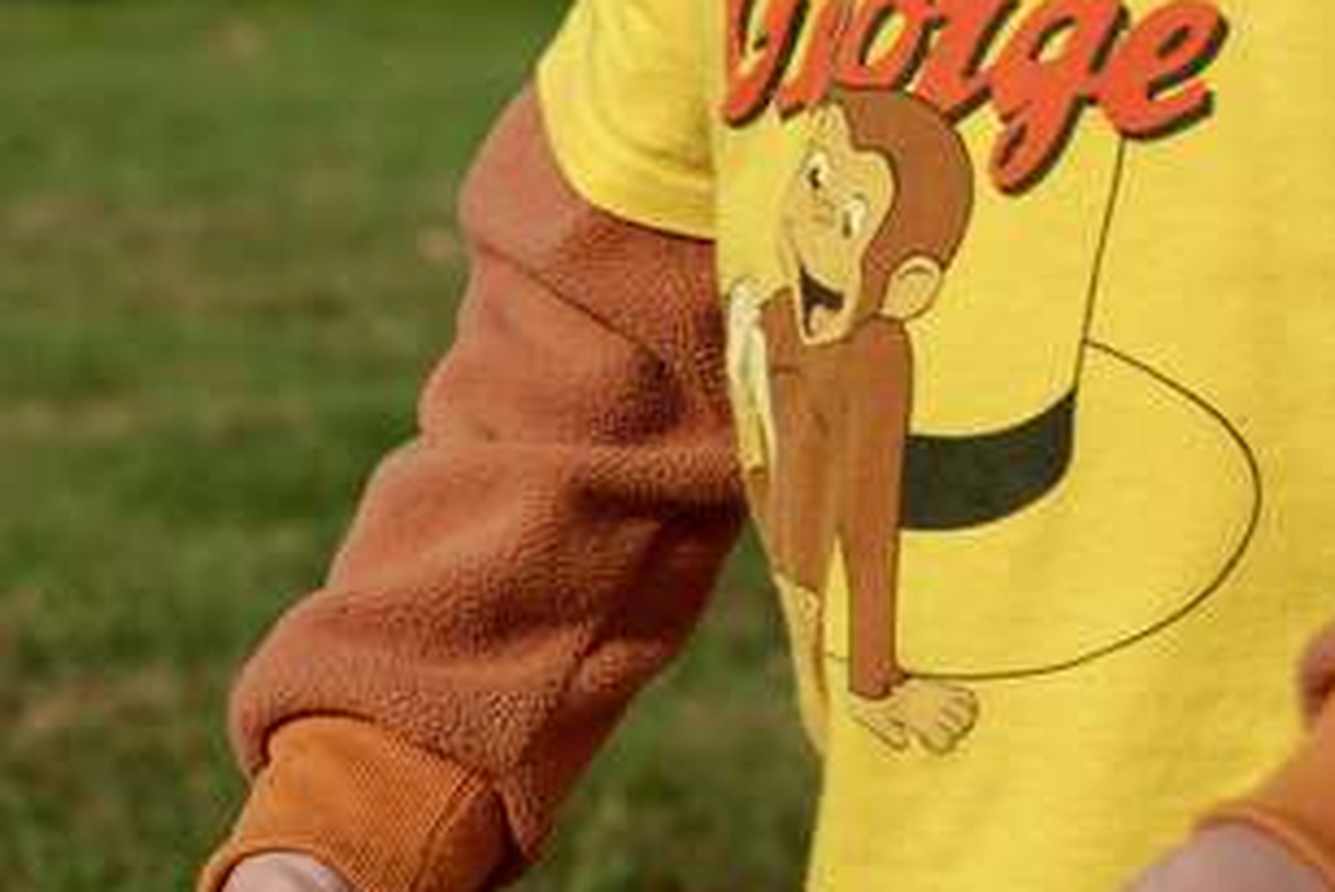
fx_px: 7420
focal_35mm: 200
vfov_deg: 6.8
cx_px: 939
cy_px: -294
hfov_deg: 10.3
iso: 100
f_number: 5.6
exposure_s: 1/500
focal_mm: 60
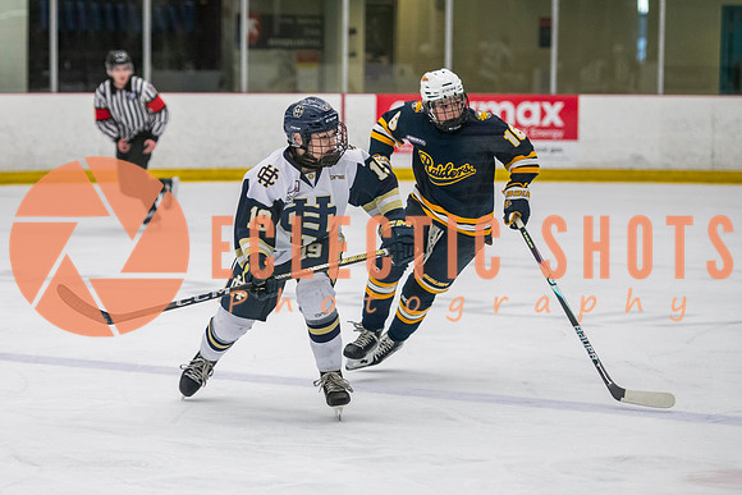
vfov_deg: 7.9
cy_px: 286
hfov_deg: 11.8
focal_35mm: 174
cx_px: 242
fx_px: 3585
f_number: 3.2
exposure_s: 1/640
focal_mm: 116
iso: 2000
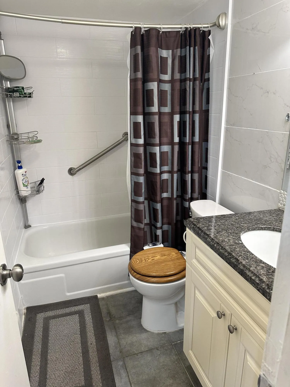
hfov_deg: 56.8
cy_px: 194
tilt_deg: -18.2
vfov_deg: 71.6
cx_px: 145
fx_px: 268
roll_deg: -0.2
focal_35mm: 24
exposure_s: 1/120
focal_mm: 6.86
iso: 200
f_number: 1.78
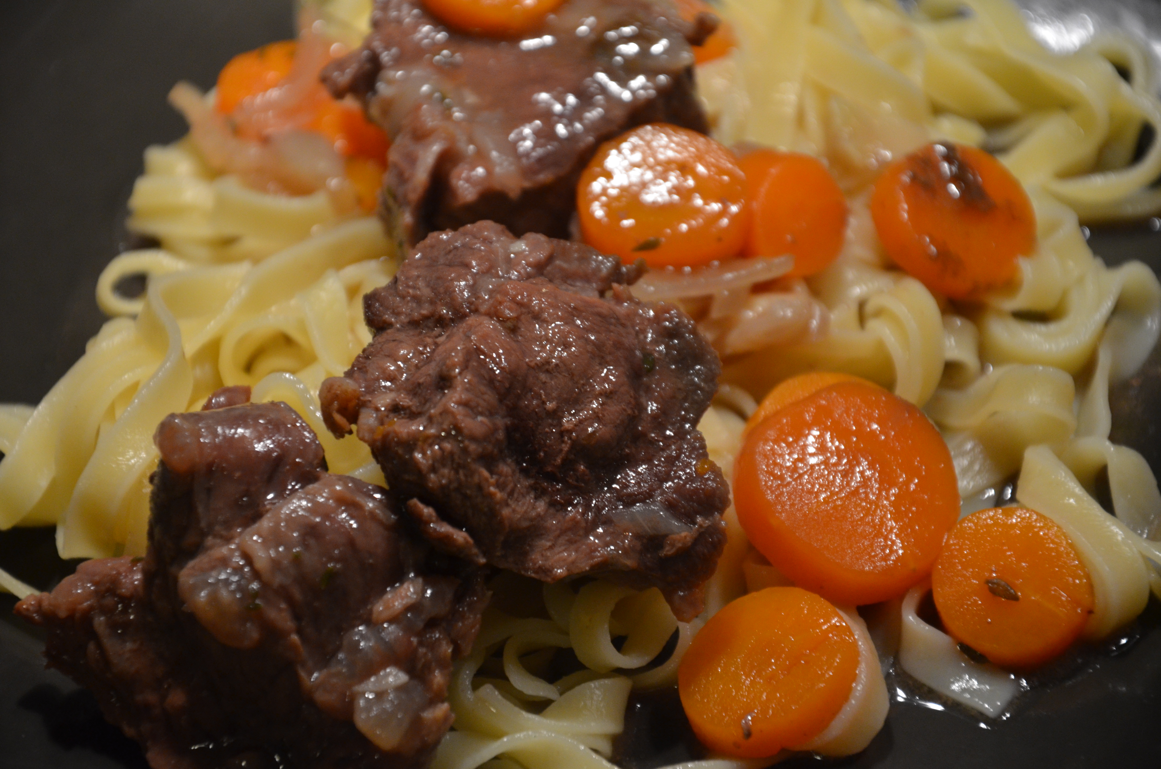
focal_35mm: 158
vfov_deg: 8.7
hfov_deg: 13.1
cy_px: 384
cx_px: 580
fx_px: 5069
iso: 900
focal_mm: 105
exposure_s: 1/30
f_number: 5.6
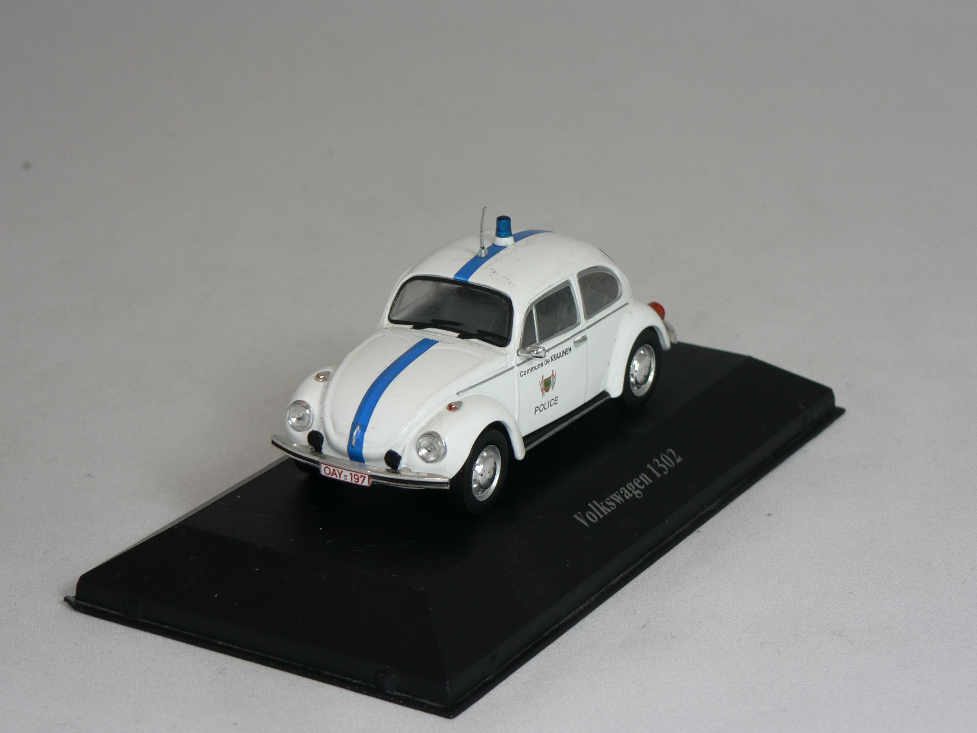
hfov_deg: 18.5
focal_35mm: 106
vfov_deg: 14.0
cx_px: 488
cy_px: 366
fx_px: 2992
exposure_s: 1/60
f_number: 3.2
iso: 80
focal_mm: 17.7
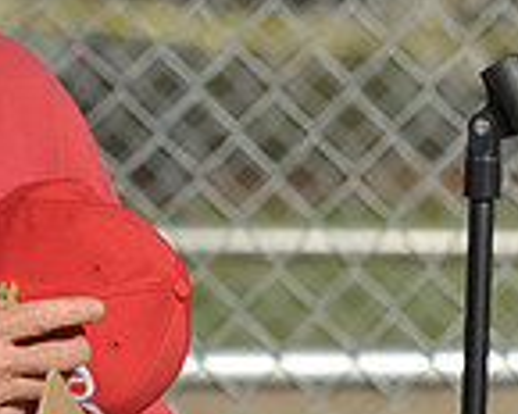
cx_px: 1022
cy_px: 535
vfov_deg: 2.1
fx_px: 11498
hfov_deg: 2.6
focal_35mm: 750
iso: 400
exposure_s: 1/1600
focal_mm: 200
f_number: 7.1
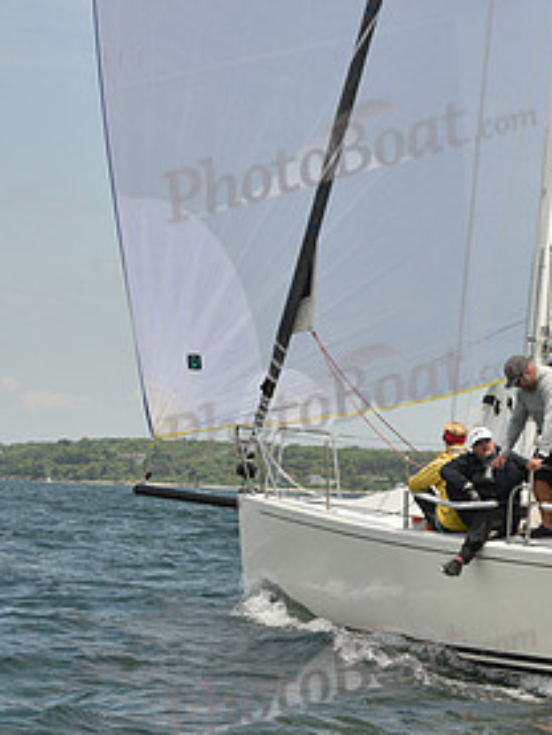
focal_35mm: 141
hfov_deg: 10.3
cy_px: 500
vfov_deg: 14.0
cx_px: 677
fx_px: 2996
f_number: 8
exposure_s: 1/1600
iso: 400
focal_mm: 70
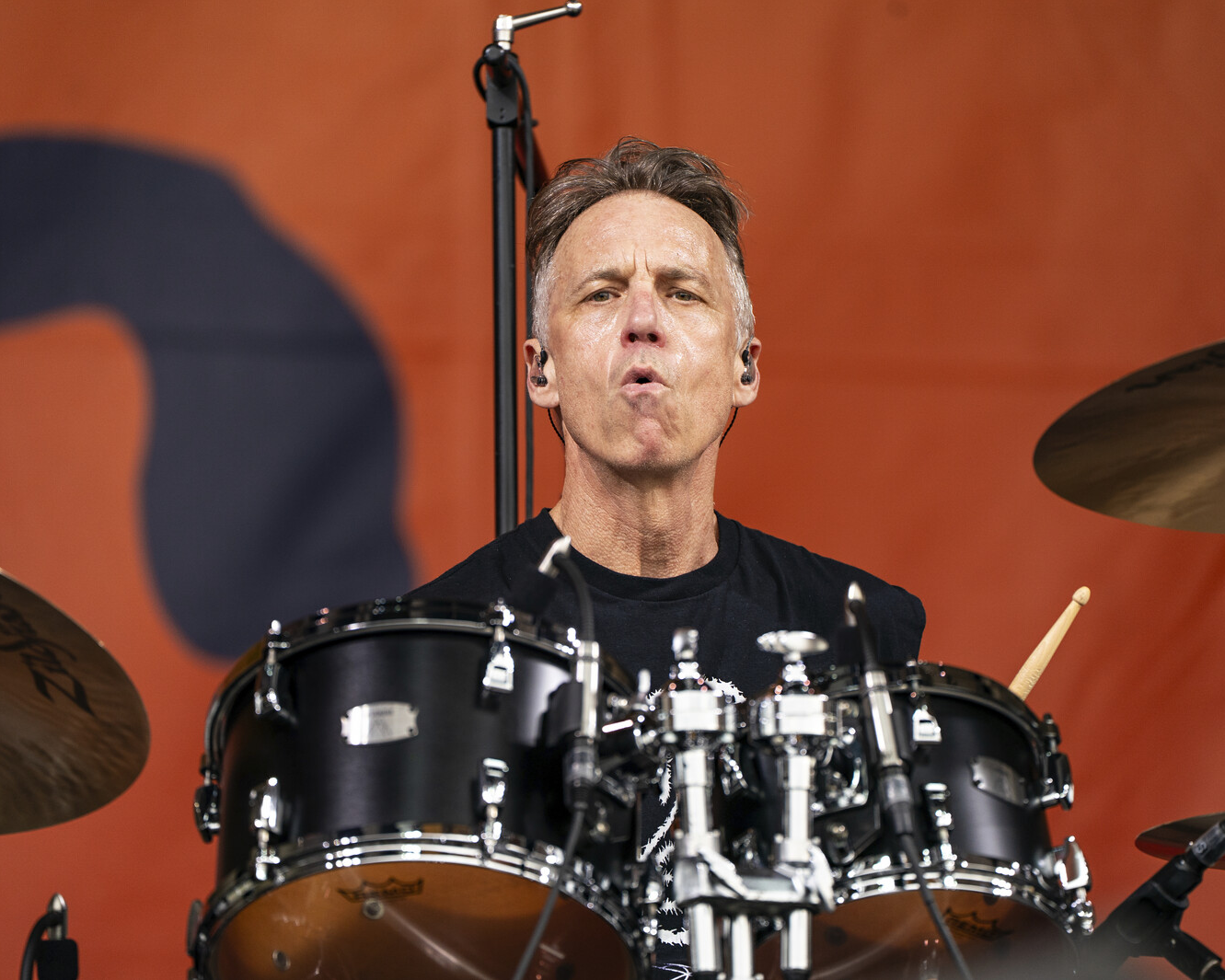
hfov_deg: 4.7
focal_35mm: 414
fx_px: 15011
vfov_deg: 3.7
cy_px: 490
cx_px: 661
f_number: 5.6
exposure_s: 1/800
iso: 640
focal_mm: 367
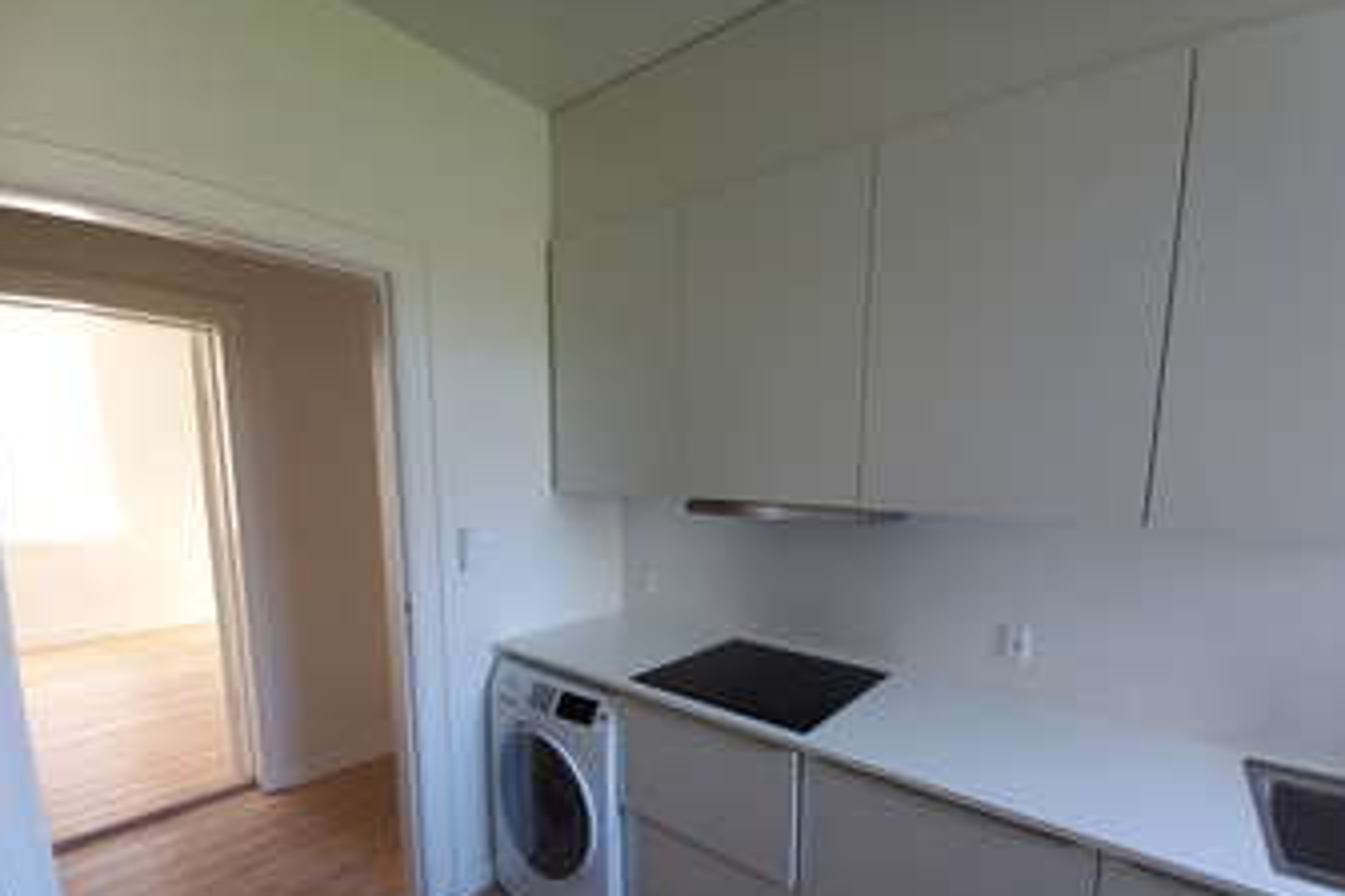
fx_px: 560
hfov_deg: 100.1
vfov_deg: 76.3
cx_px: 735
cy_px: 544
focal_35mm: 15
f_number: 2.2
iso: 125
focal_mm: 1.42
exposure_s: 1/50
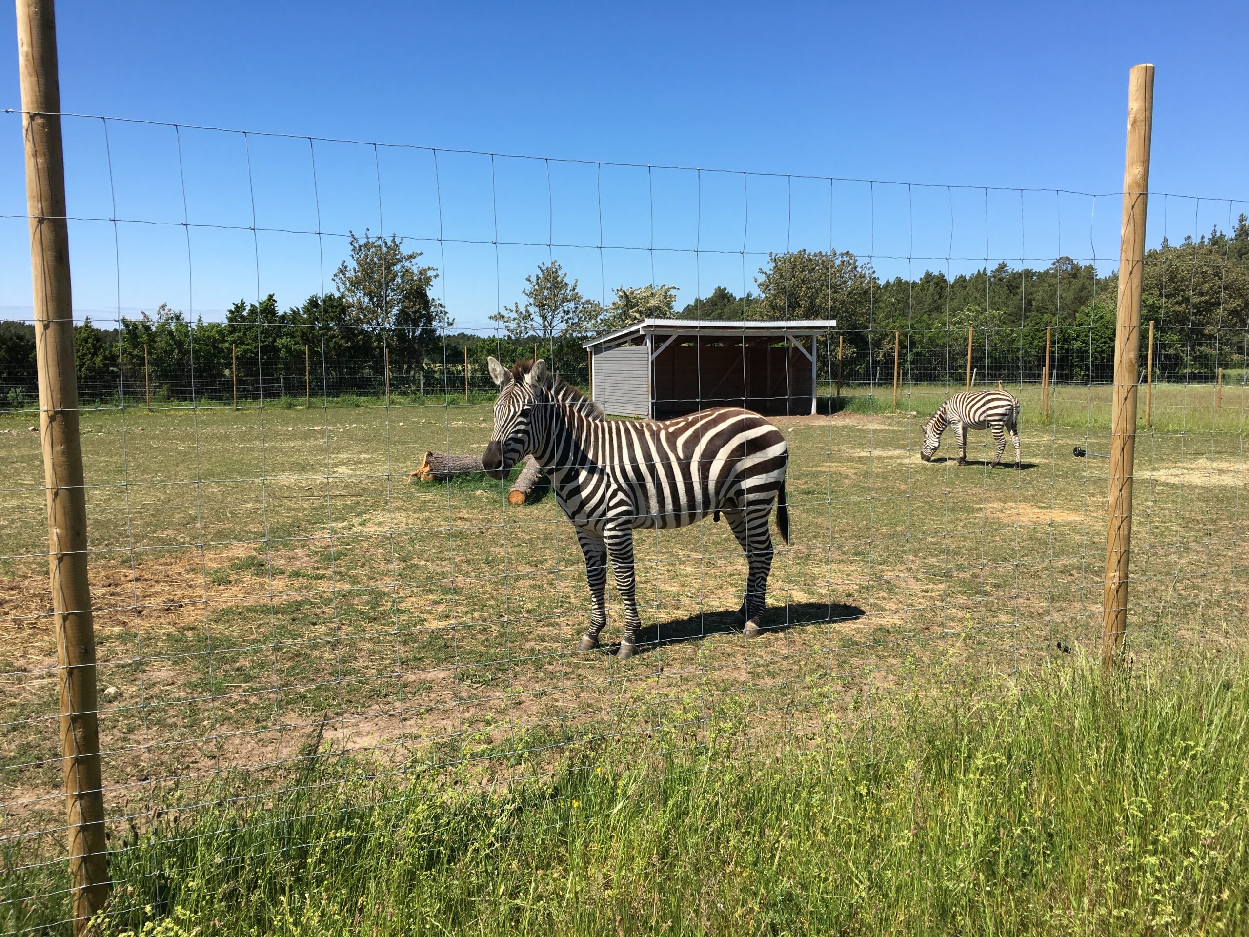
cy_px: 468
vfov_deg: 48.2
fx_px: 1046
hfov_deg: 61.7
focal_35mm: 29
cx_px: 624
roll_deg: +0.1
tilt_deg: -6.1
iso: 25
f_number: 2.2
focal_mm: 4.15
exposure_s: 1/1374
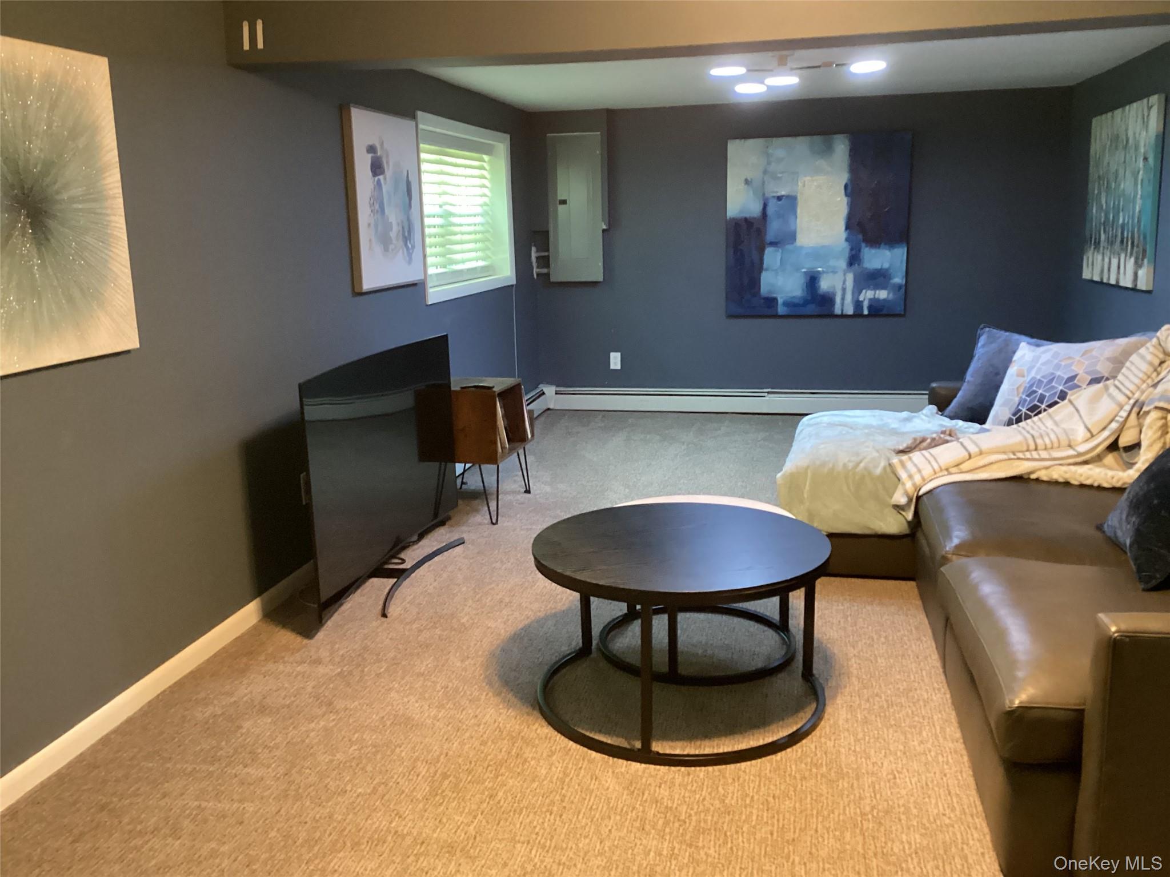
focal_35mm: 31
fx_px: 1048
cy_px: 438
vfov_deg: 45.4
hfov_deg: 58.4
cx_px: 585
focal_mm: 3.3
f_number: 2.4
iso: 500
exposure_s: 1/30
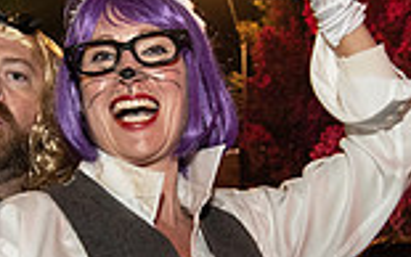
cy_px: 180
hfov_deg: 33.9
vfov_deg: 21.5
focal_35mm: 60
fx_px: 672
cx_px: 164
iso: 2000
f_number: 3.5
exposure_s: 1/60
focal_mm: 14
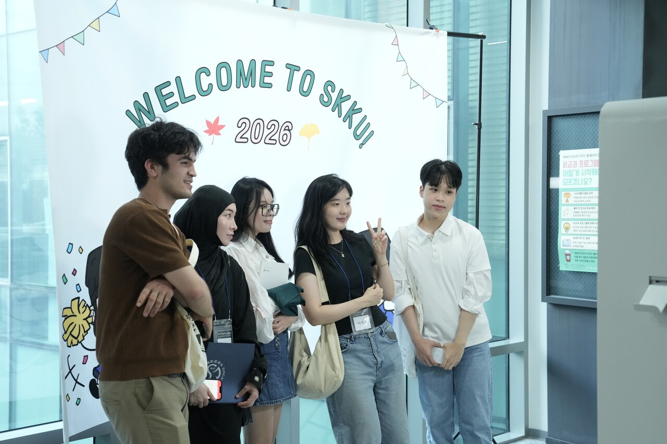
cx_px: 334
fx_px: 1000
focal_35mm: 54
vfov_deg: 25.1
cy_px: 222
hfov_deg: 36.9
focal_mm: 54
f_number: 4
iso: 2000
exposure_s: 1/160
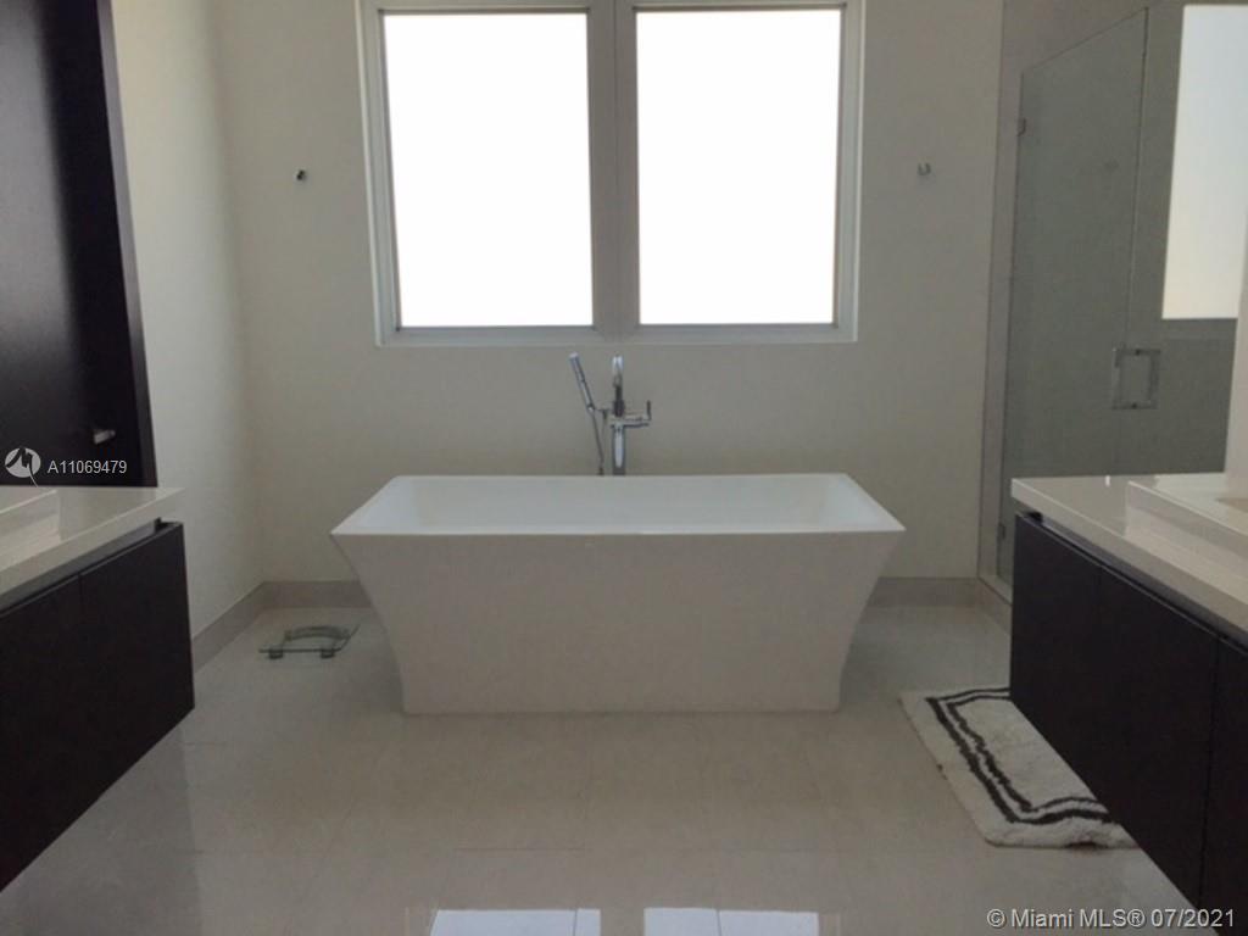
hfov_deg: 61.7
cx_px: 624
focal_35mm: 29
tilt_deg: -8.9
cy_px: 468
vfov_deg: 48.2
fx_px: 1046
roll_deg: +0.4
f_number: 2.2
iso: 40
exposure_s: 1/120
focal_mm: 4.15
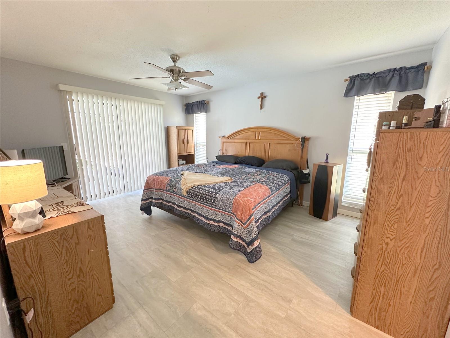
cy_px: 169
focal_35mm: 14
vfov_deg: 85.7
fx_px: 182
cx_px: 225
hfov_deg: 102.1
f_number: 2.2
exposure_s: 1/60
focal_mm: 2.22
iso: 250
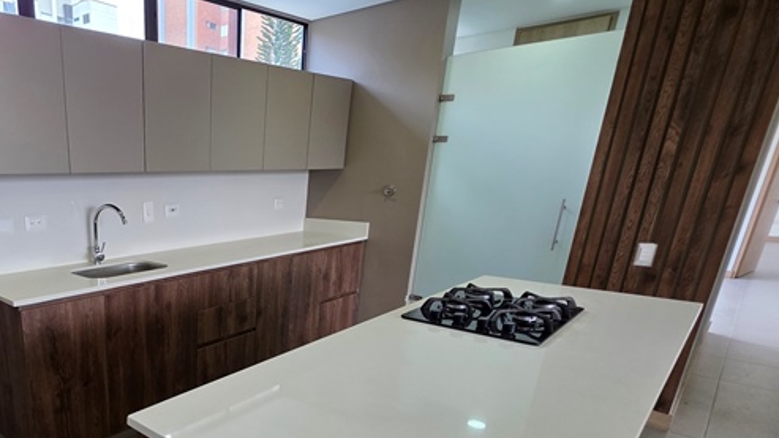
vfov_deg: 46.6
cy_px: 357
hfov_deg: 72.4
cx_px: 182
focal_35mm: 23
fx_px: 475
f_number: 1.9
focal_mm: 2.2
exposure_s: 1/120
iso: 100
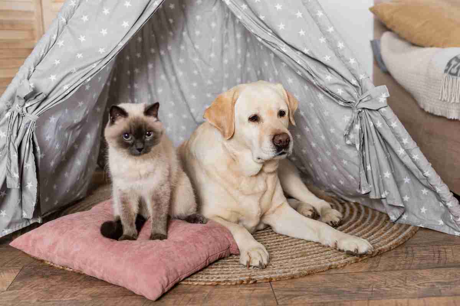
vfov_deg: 27.0
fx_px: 639
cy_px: 153
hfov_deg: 39.6
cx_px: 230
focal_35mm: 50
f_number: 3.5
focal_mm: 50
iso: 100
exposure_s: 1/160
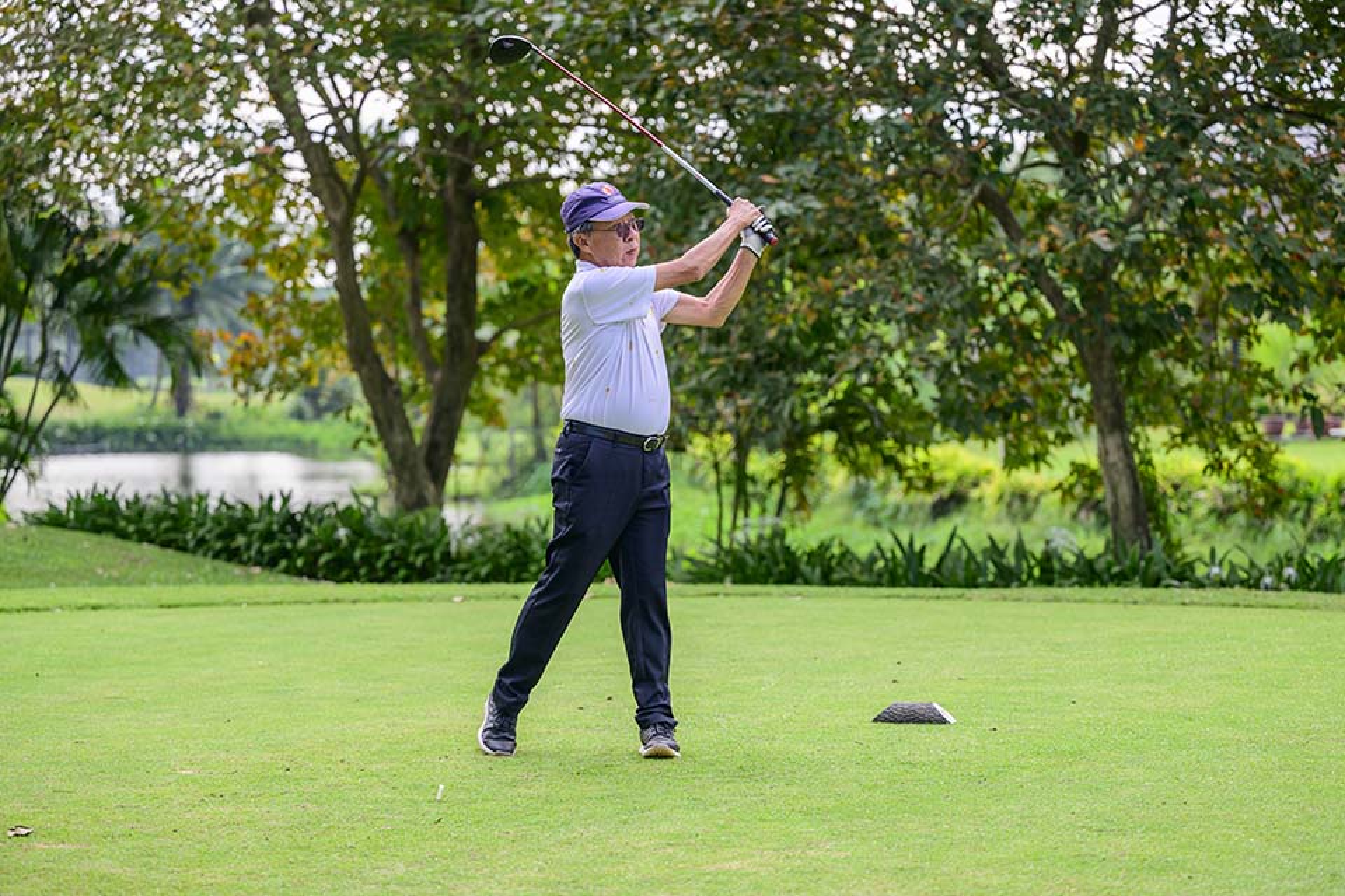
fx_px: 2951
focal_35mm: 79
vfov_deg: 17.3
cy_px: 448
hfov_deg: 25.7
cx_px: 672
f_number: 2.8
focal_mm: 79
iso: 280
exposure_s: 1/1600
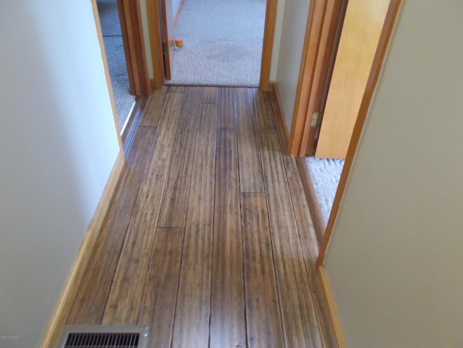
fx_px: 348
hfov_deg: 67.3
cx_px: 232
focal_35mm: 26
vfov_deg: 53.1
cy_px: 174
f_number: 3.2
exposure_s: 1/15
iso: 800
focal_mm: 4.6
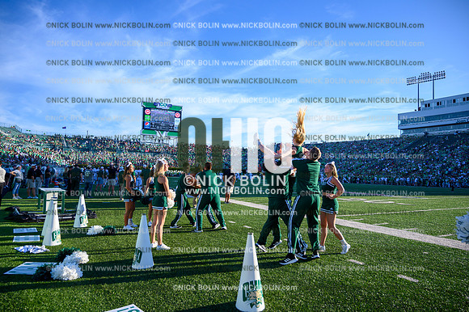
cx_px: 234
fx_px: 312
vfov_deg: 53.1
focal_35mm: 24
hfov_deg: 73.8
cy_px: 156
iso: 125
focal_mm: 24
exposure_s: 1/640
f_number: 4
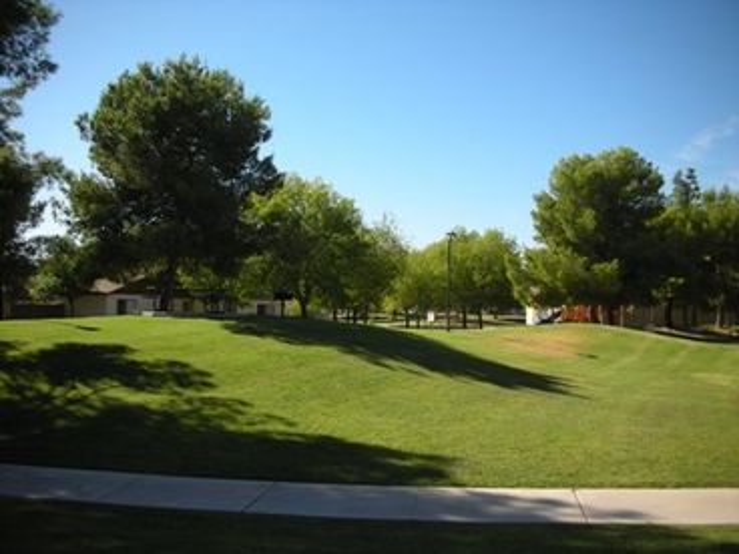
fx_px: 747
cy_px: 277
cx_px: 370
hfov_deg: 52.6
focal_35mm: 35
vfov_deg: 40.7
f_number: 8.5
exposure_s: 1/64.7
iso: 50
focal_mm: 5.8
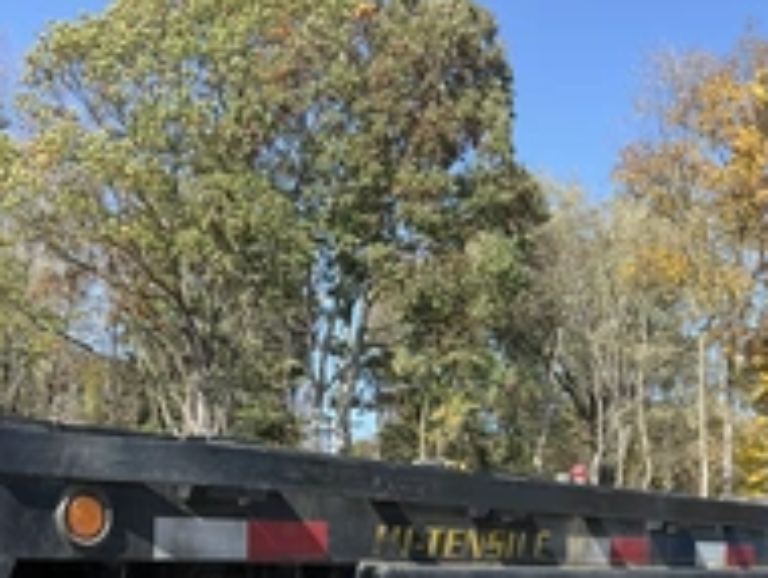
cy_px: 594
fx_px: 1355
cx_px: 505
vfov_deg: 23.0
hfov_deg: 31.4
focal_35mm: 61
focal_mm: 3
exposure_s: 1/962
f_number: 1.8
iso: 25
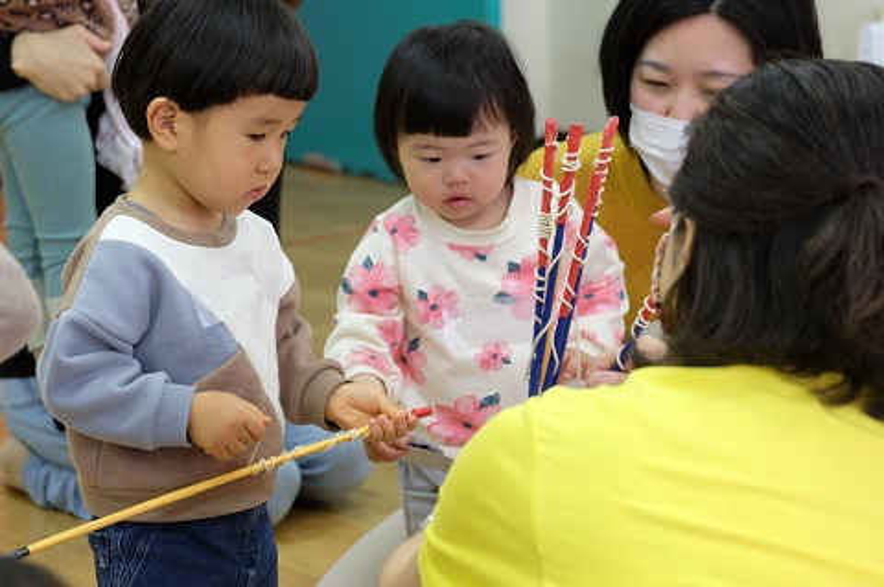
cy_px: 294
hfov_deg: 21.5
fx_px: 2330
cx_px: 442
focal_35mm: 95
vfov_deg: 14.4
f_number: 4.8
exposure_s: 1/60
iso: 1250
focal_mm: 63.2
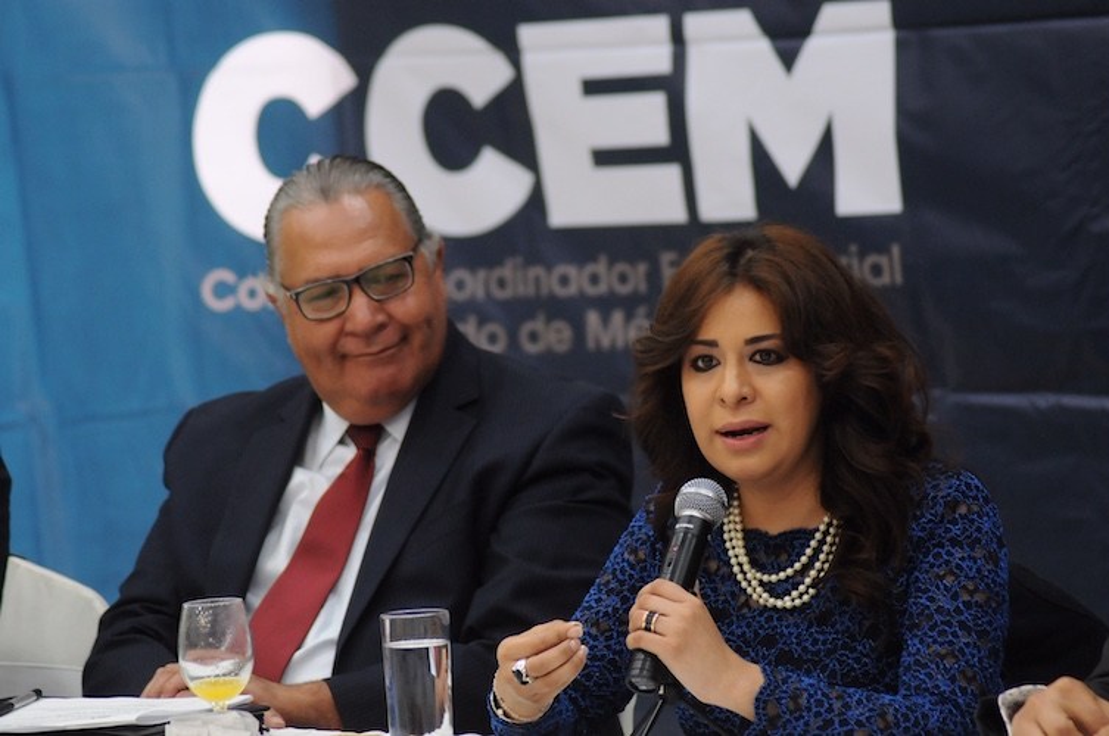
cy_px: 368
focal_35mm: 183
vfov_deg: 7.5
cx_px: 554
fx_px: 5630
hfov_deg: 11.2
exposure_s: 1/100
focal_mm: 122
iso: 1250
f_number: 4.2
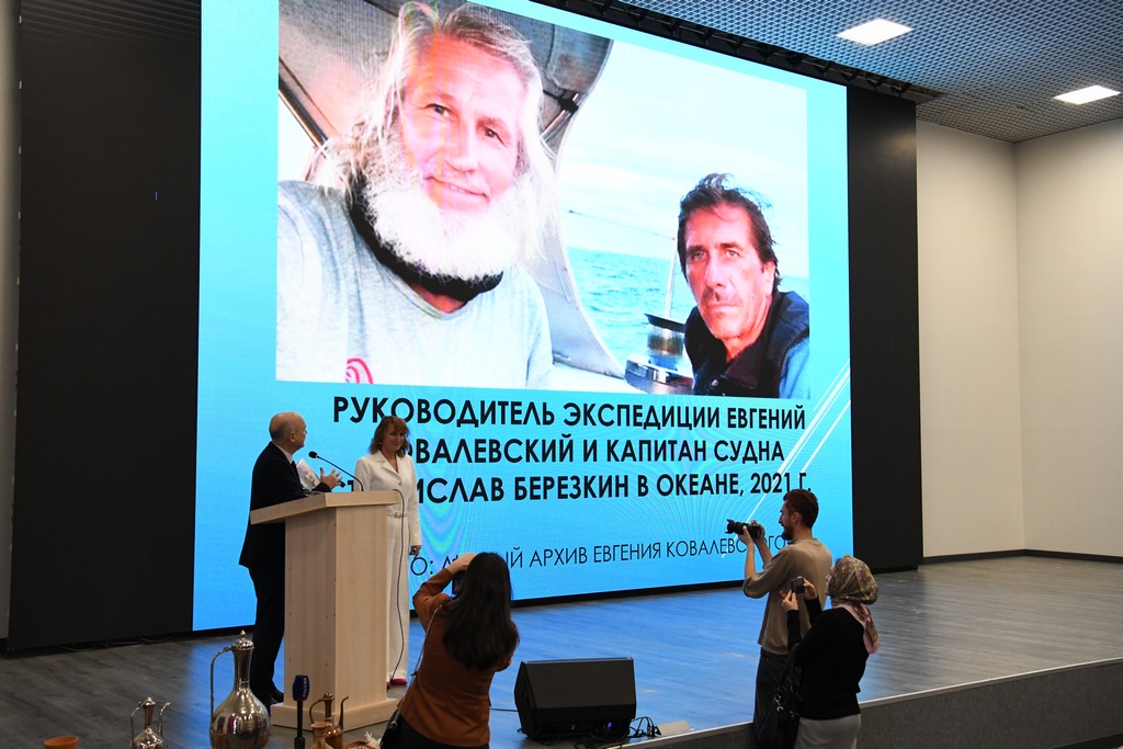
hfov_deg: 48.5
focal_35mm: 40
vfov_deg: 33.4
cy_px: 374
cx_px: 562
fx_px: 1248
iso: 4000
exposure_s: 1/160
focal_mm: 40
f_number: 5
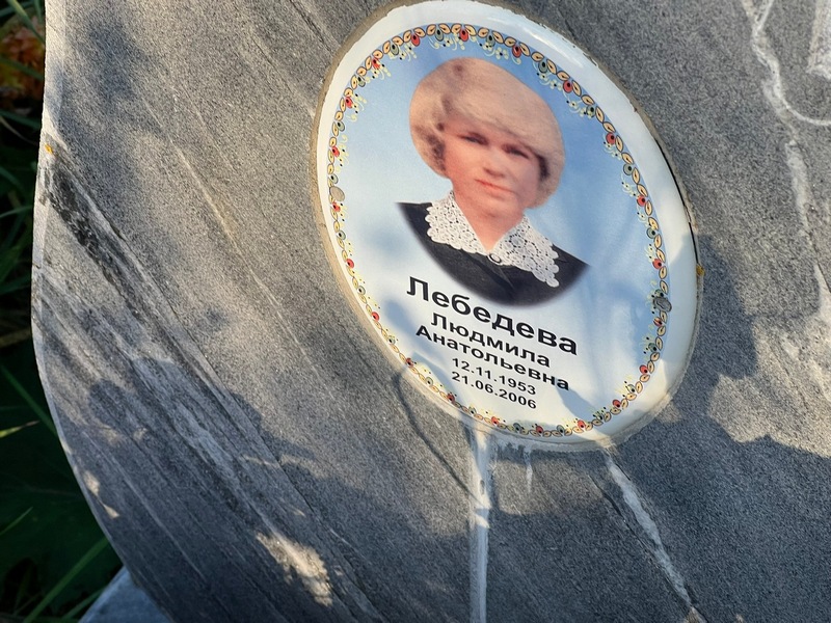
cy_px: 312
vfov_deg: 19.1
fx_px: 1848
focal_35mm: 77
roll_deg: +1.6
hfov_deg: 25.3
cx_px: 416
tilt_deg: -41.0
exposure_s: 1/221
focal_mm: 9
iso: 32
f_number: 2.8
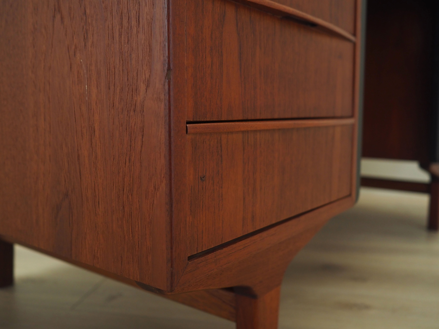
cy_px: 164
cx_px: 220
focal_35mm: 34
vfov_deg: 41.8
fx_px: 431
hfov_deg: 54.0
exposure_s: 1/100
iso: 800
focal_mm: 17
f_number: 2.2
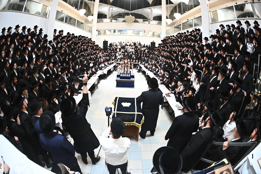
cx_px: 130
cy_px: 87
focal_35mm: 16
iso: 3200
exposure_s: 1/200
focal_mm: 16
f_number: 3.2
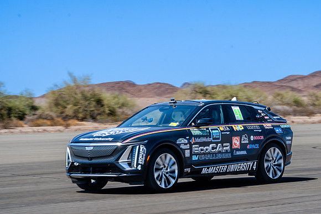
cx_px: 190
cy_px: 116
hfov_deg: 15.3
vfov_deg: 10.2
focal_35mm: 134
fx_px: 1196
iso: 200
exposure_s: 1/320
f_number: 10
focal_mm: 112
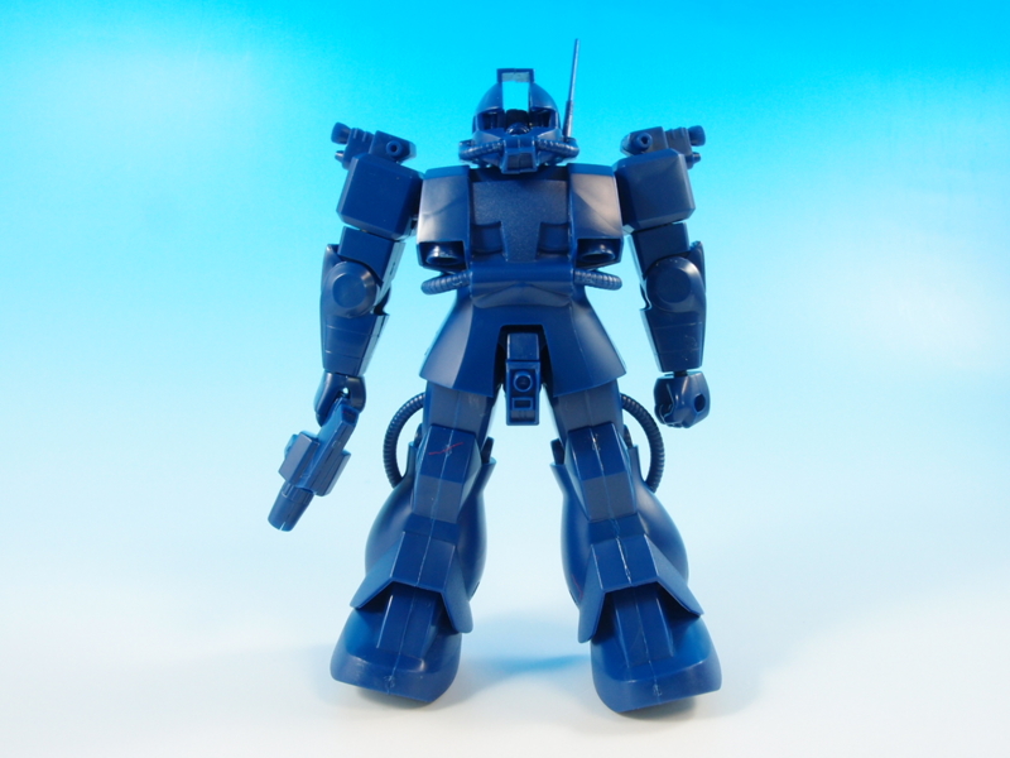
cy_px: 379
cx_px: 505
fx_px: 817
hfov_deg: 63.4
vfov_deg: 49.7
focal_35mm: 28
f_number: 8
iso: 100
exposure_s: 1/2
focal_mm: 6
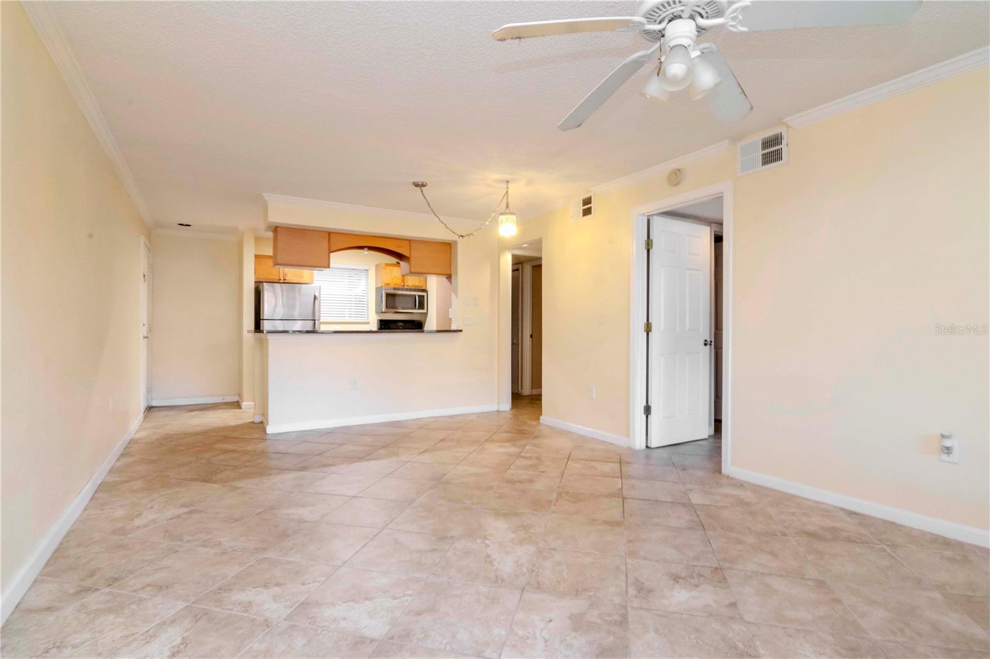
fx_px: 454
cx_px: 495
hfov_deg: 95.0
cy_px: 330
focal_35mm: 16
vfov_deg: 72.0
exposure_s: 1/2.5
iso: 640
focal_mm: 11
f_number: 18
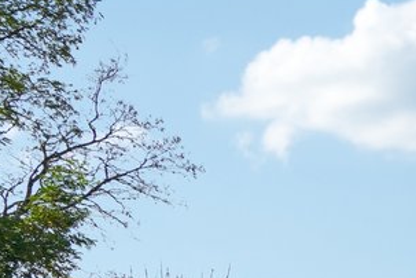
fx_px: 1329
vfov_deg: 10.9
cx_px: 1216
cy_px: 551
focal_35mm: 115
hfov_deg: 11.4
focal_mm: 17
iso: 400
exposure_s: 1/800
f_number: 8
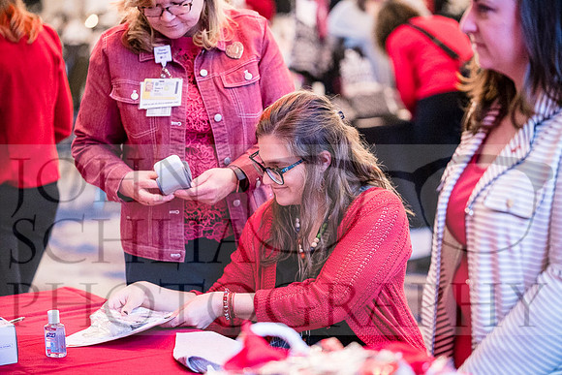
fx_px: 1577
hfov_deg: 20.2
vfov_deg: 13.6
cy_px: 188
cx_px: 281
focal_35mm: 101
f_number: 2.8
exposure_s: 1/60
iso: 12800
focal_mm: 101
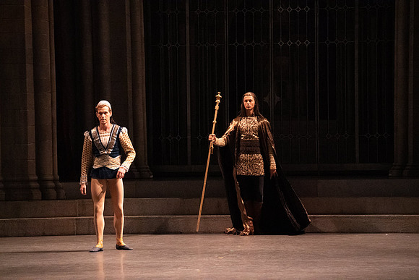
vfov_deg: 6.9
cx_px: 210
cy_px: 140
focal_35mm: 200
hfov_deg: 10.3
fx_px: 2328
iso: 25600
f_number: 5
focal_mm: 200
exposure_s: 1/320
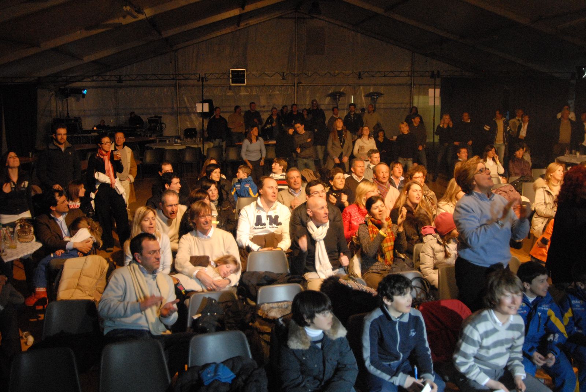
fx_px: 587
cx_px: 293
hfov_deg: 53.1
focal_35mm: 36
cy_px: 196
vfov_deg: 37.0
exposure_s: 1/45
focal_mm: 24
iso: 1600
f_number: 4
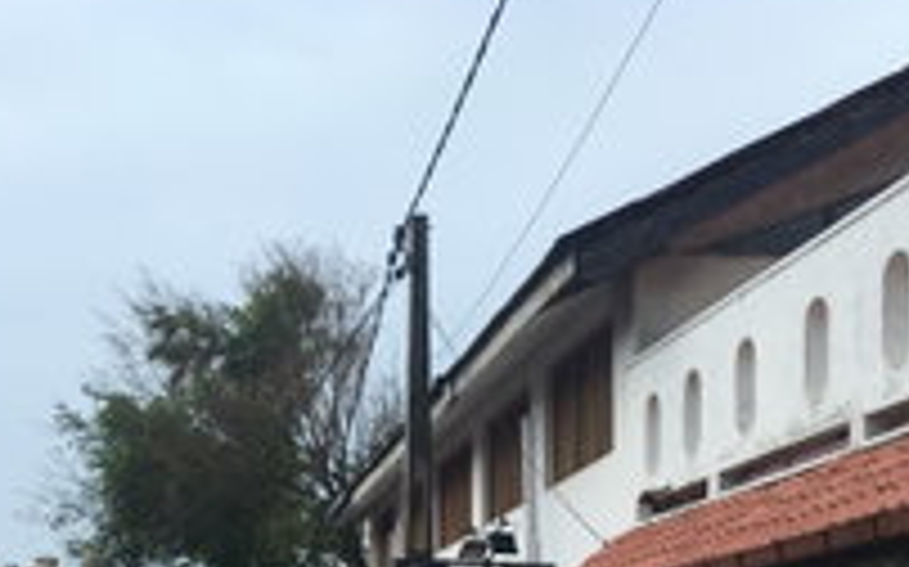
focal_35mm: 61
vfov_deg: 20.2
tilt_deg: +3.3
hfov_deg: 33.3
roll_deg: +0.3
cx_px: 333
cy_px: 644
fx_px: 1510
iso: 25
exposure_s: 1/1261
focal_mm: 4.15
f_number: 2.2
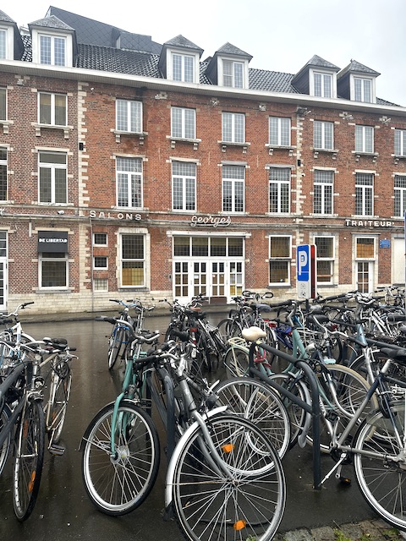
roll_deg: -1.2
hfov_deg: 56.8
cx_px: 203
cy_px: 270
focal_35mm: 24
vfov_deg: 71.6
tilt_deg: +0.4
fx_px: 375
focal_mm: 6.86
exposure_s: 1/555
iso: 80
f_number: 1.78
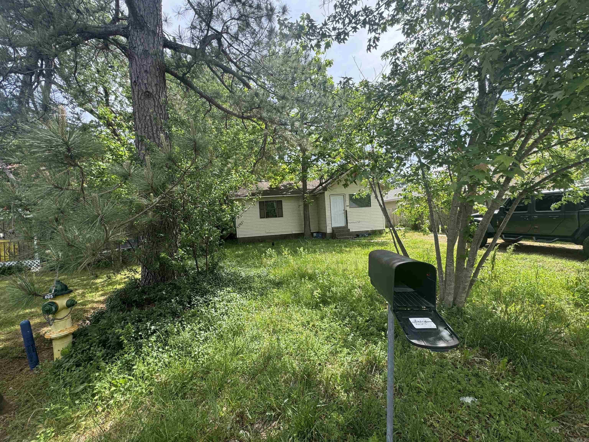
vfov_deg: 85.7
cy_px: 221
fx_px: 238
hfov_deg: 102.1
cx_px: 294
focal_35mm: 14
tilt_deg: -2.1
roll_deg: +3.7
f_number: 2.2
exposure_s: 1/459
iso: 40
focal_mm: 2.22
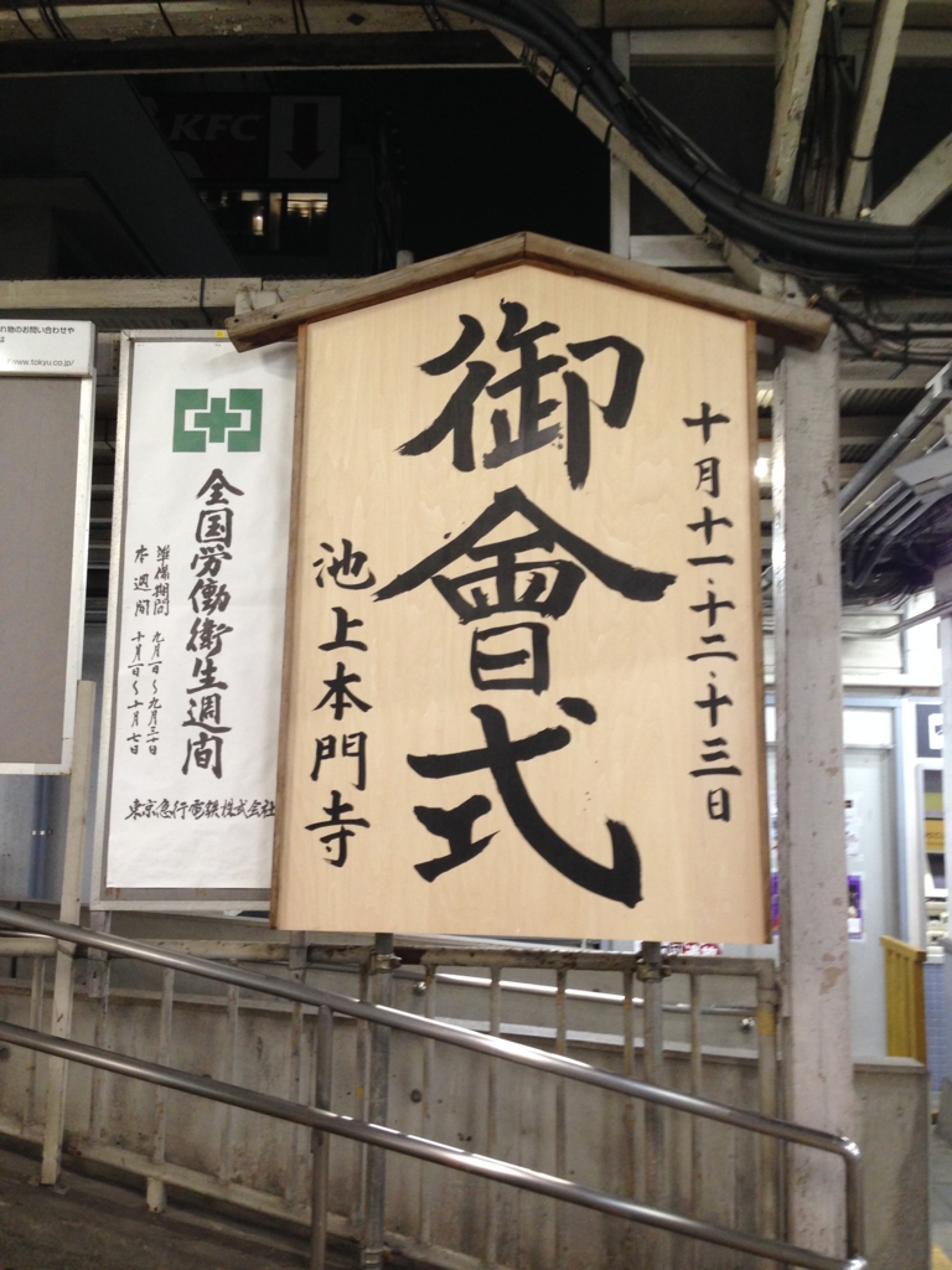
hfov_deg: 42.9
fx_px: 1210
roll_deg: -1.4
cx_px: 476
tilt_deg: +8.3
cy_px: 635
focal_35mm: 33
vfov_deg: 55.4
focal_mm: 4.12
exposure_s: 1/20
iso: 125
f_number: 2.4
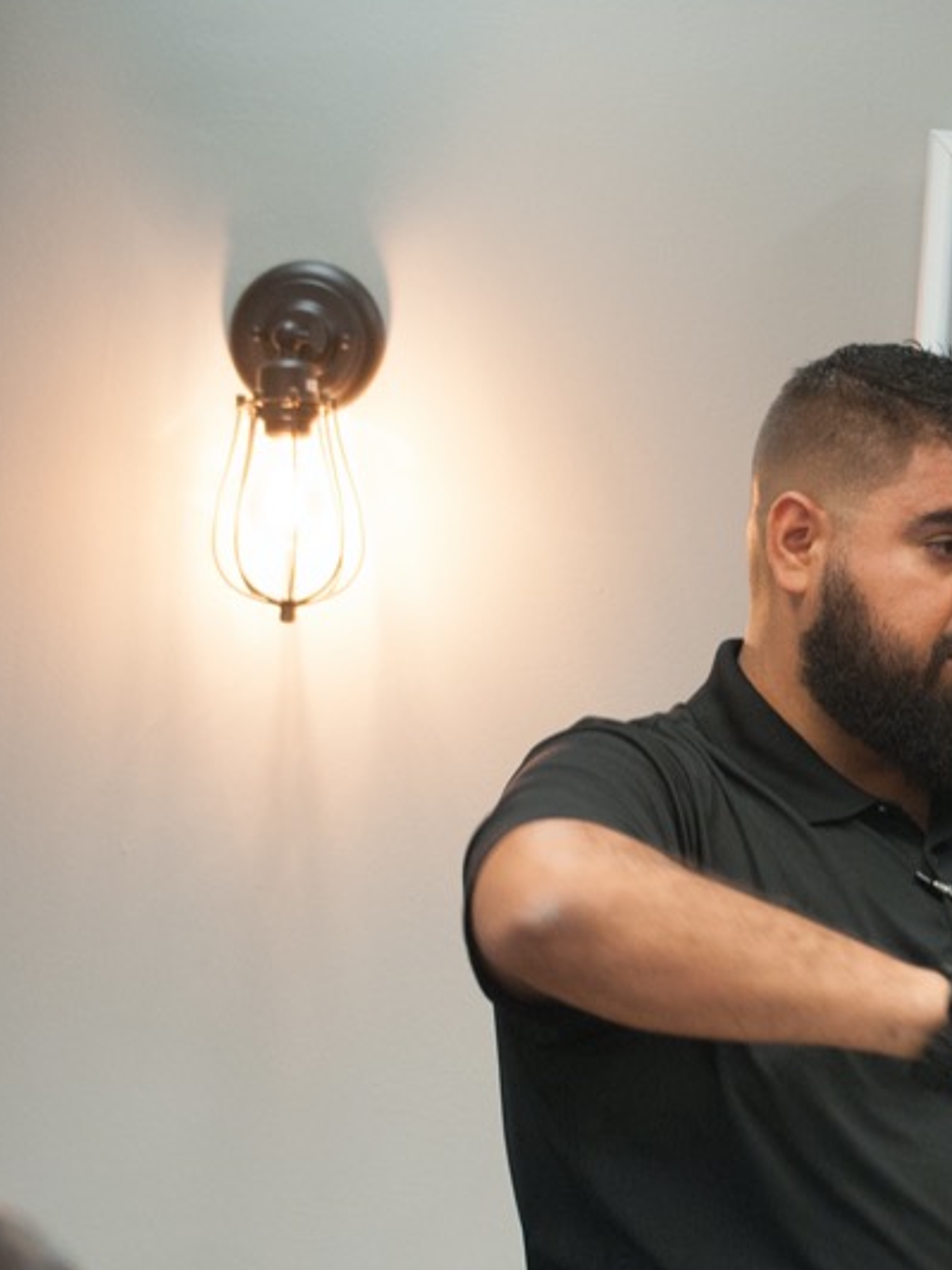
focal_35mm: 260
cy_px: 929
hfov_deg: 5.7
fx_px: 9534
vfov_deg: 7.6
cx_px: 1341
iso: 2000
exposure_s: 1/160
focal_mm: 120
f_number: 3.5
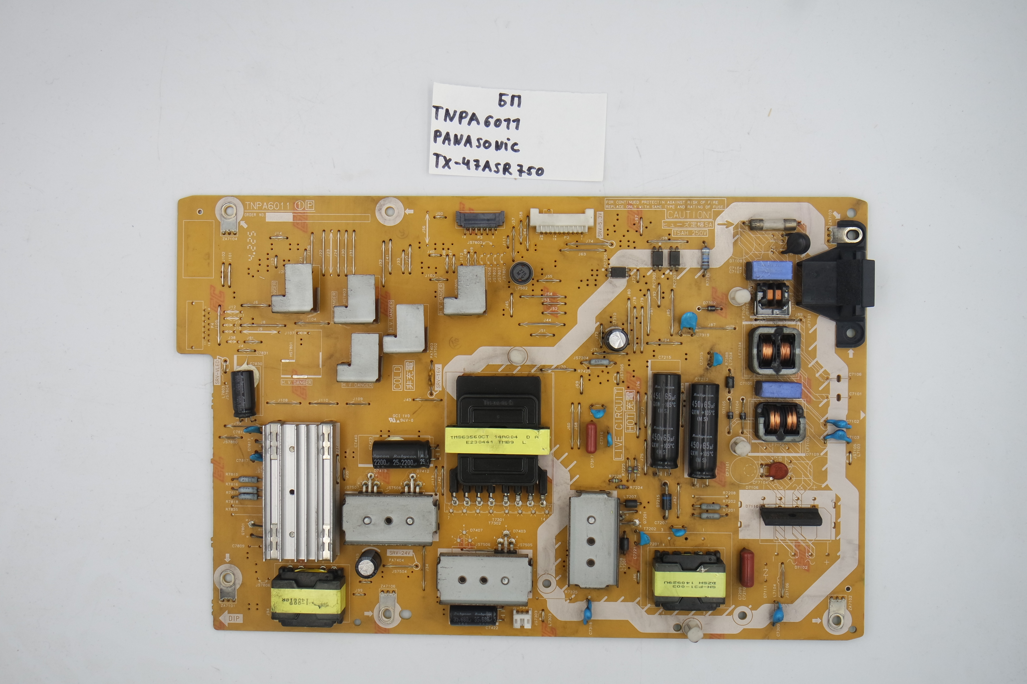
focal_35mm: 40
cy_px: 342
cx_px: 514
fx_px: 1141
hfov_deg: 48.5
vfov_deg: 33.4
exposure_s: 1/100
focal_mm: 15
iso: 160
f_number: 5
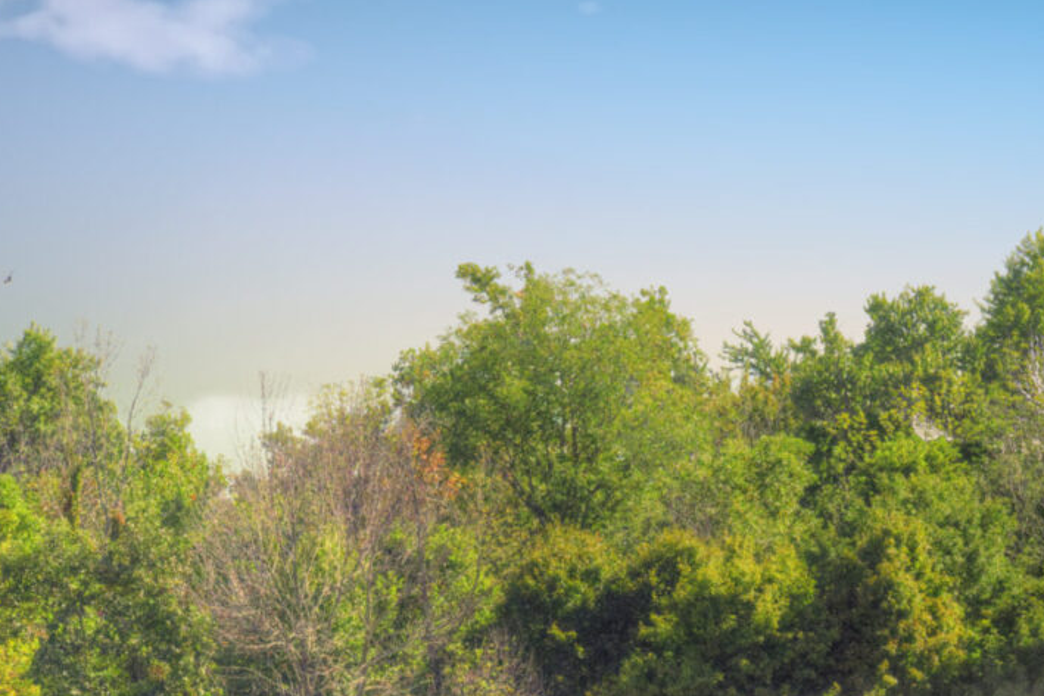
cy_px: 742
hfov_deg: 4.6
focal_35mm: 445
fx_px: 12907
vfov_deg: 3.1
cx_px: 970
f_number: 18
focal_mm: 195
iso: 1000
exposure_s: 1/400
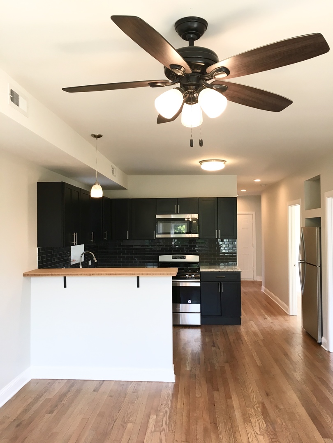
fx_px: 372
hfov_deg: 48.2
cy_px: 222
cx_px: 166
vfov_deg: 61.7
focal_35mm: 29
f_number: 2.2
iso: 25
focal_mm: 4.15
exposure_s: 1/30
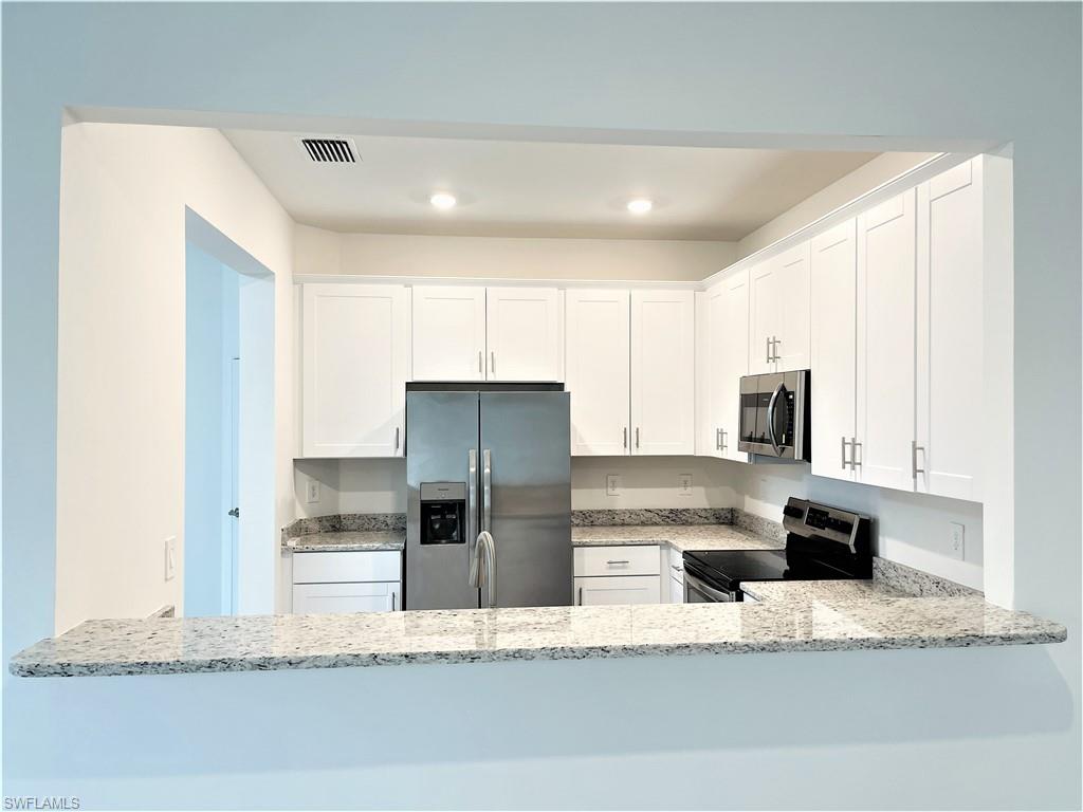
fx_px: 813
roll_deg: -0.3
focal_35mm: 26
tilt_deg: -0.1
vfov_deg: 53.1
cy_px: 406
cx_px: 542
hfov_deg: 67.3
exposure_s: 1/120
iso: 100
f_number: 1.6
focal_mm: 5.1
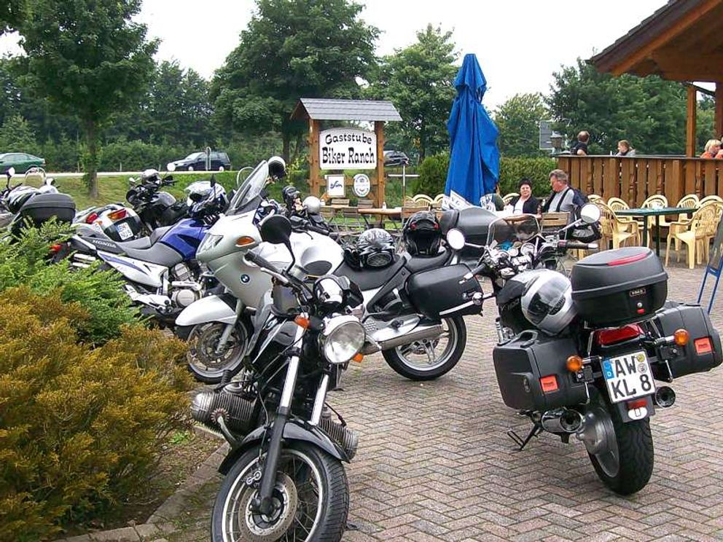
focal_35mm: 36
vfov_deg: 39.7
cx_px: 362
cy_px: 271
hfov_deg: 51.4
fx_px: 752
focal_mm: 6
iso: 80
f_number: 2.7
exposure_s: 1/563
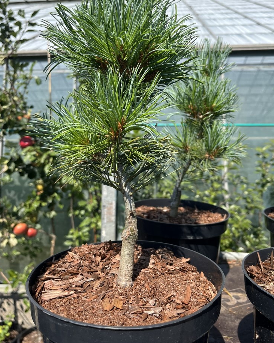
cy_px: 149
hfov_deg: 48.5
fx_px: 304
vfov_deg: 58.6
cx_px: 144
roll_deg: +0.1
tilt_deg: -2.1
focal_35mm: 30
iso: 50
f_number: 1.6
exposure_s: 1/2410
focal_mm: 5.1
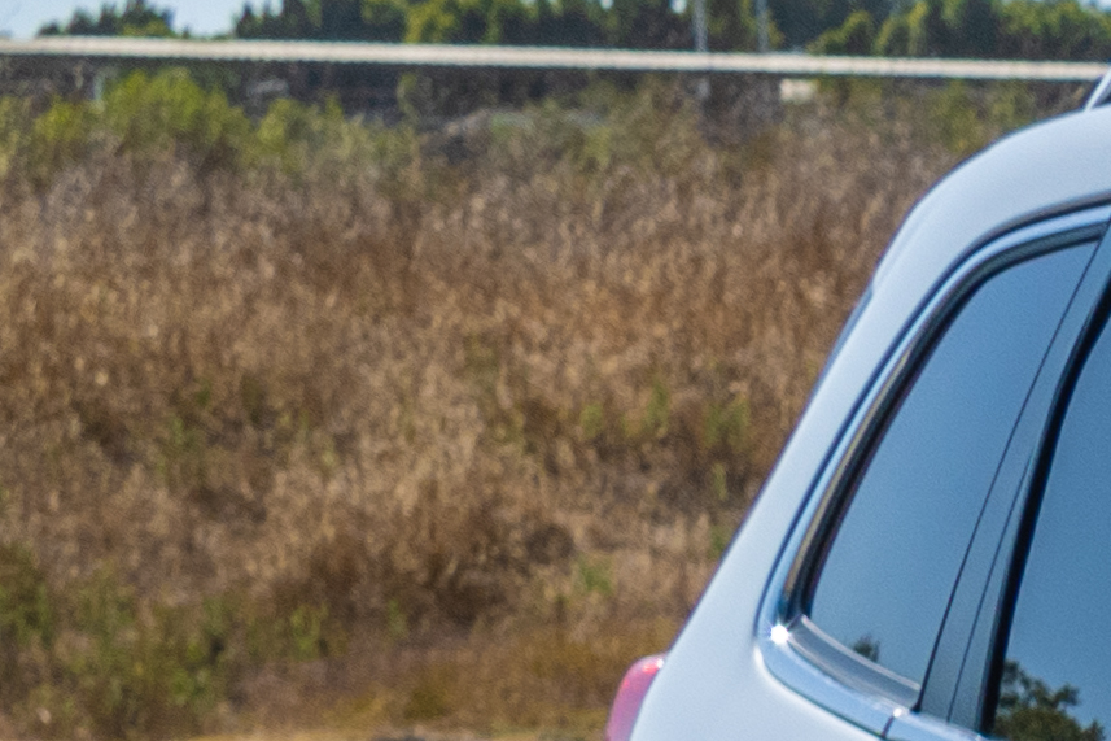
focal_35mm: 234
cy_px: 1995
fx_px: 7220
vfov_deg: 5.6
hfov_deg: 7.5
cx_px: 3557
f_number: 6.3
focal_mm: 24
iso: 200
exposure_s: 1/800
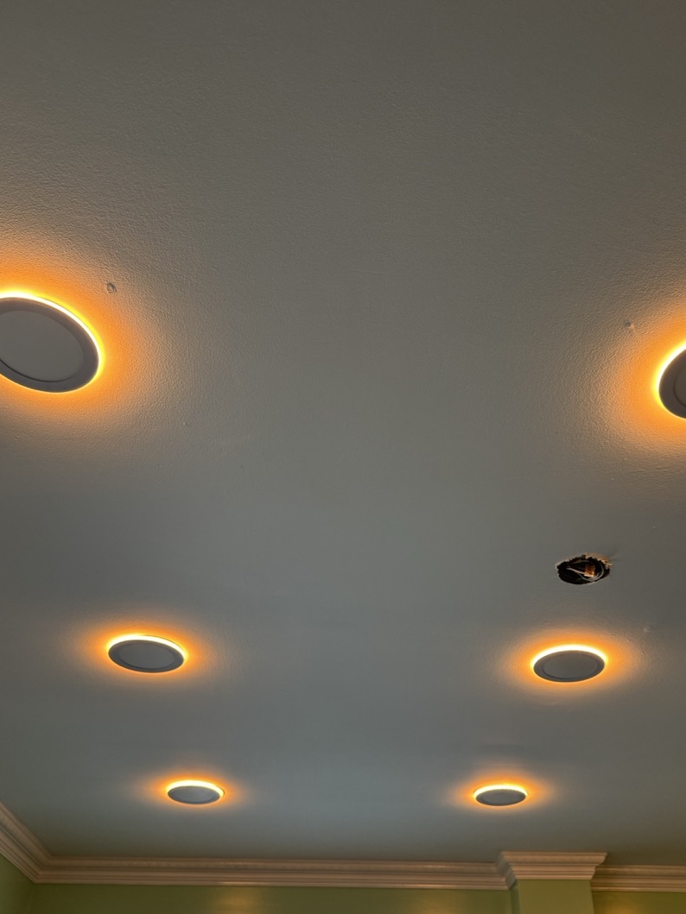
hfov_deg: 48.0
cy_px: 536
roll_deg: +0.9
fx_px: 766
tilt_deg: +37.0
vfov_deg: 61.3
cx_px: 403
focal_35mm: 29
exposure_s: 1/114
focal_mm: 6.76
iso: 200
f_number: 1.78
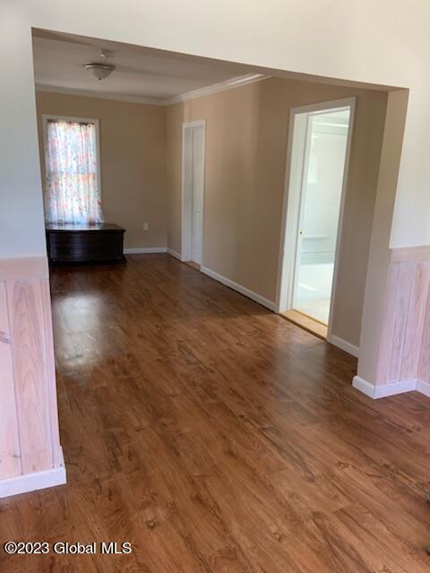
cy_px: 286
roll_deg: -1.0
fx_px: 431
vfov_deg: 67.3
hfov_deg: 53.1
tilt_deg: -12.7
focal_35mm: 26
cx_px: 215
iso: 200
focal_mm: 4.25
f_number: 1.8
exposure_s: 1/60
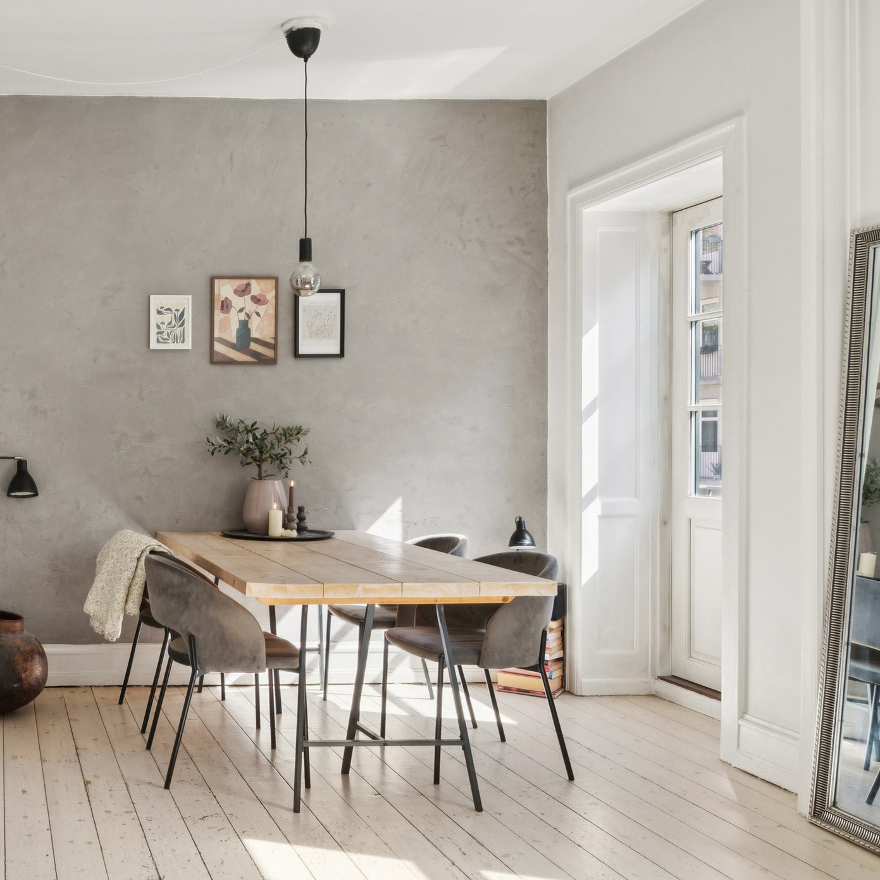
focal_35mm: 34
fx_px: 989
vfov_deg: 48.0
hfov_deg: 42.3
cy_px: 426
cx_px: 24
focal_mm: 12.5
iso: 400
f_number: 7.1
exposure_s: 1/200
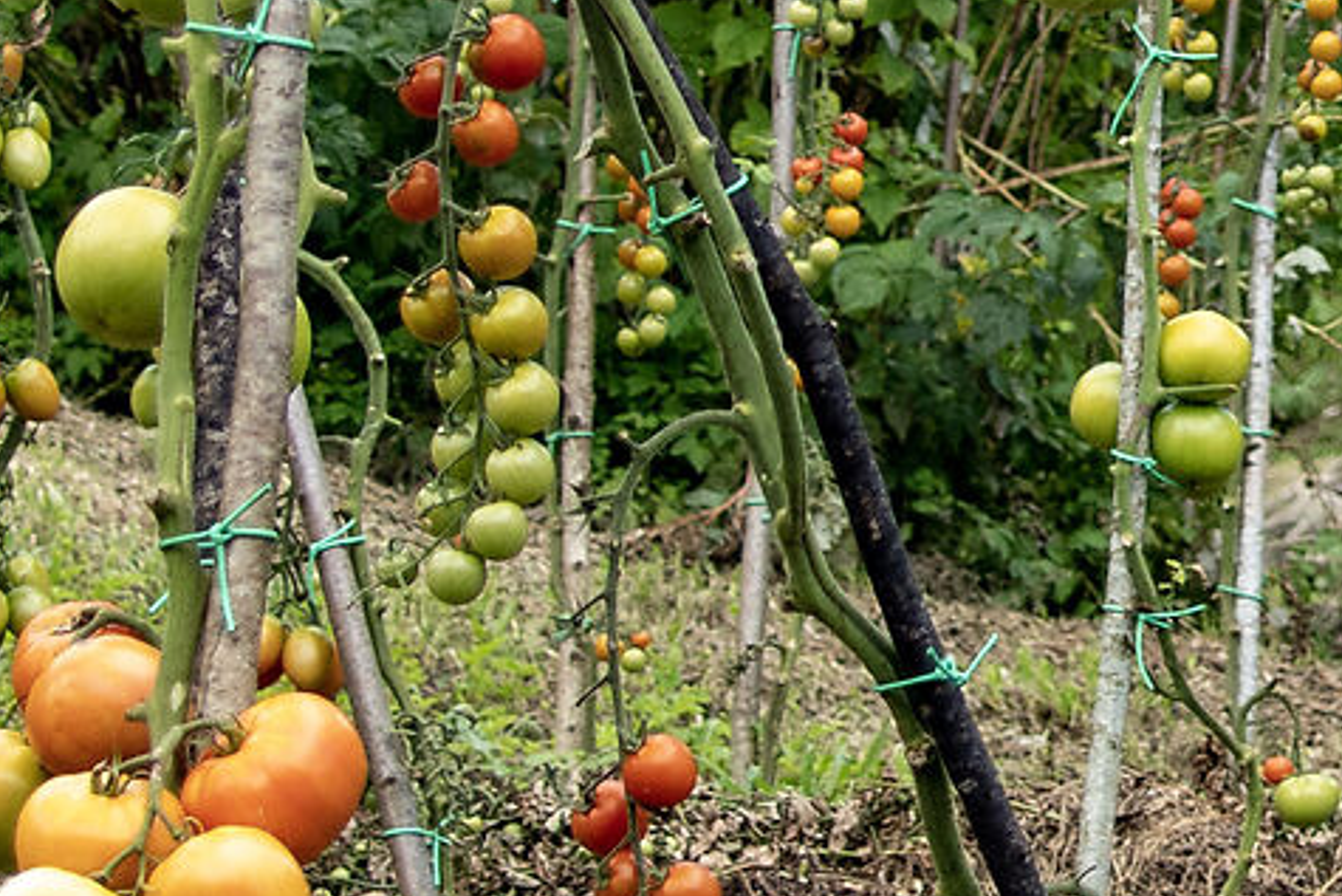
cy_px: 167
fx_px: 11298
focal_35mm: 303
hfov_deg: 6.8
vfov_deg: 4.5
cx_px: 1455
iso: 200
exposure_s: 1/250
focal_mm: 40
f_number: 5
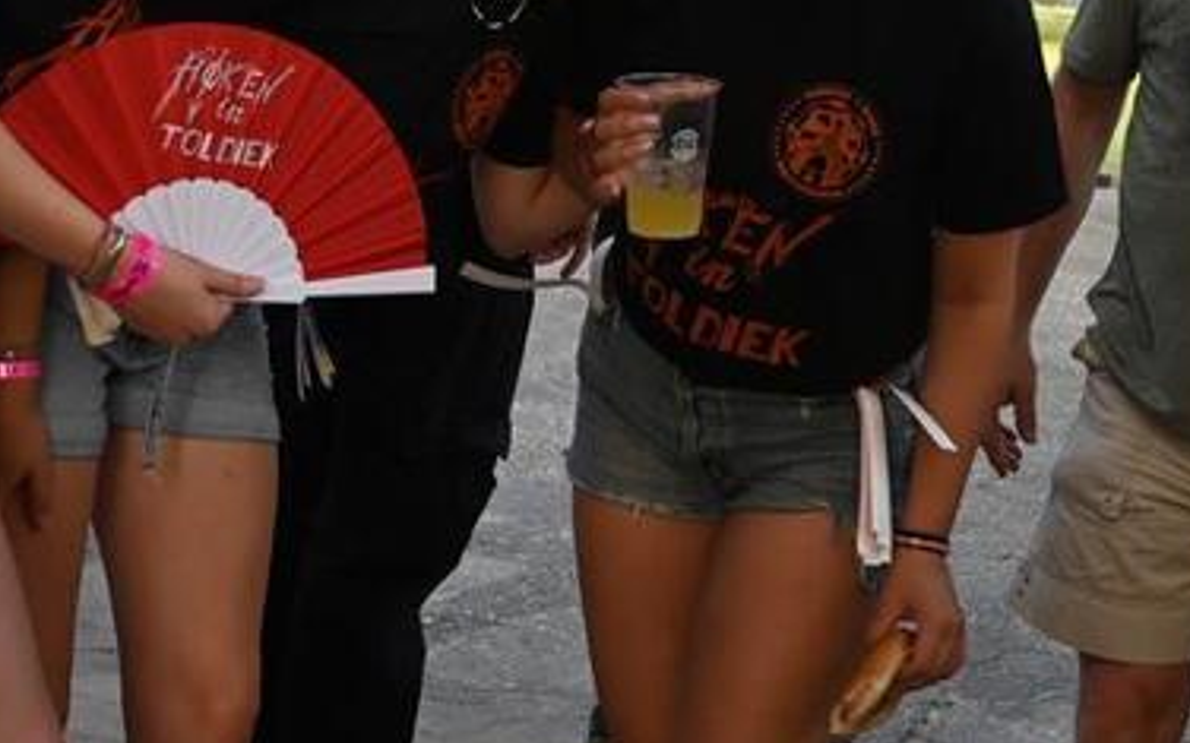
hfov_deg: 24.1
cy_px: 106
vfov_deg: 15.1
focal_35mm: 86
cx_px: 674
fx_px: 2789
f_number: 4
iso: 220
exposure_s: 1/250
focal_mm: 21.5
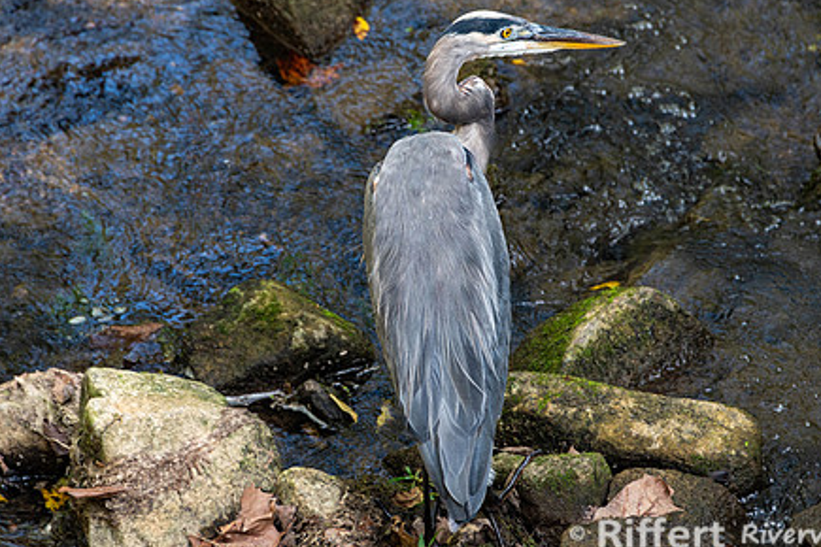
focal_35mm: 400
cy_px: 203
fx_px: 9122
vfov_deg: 3.4
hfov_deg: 5.2
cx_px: 444
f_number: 8
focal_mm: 300
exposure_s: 1/160
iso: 640
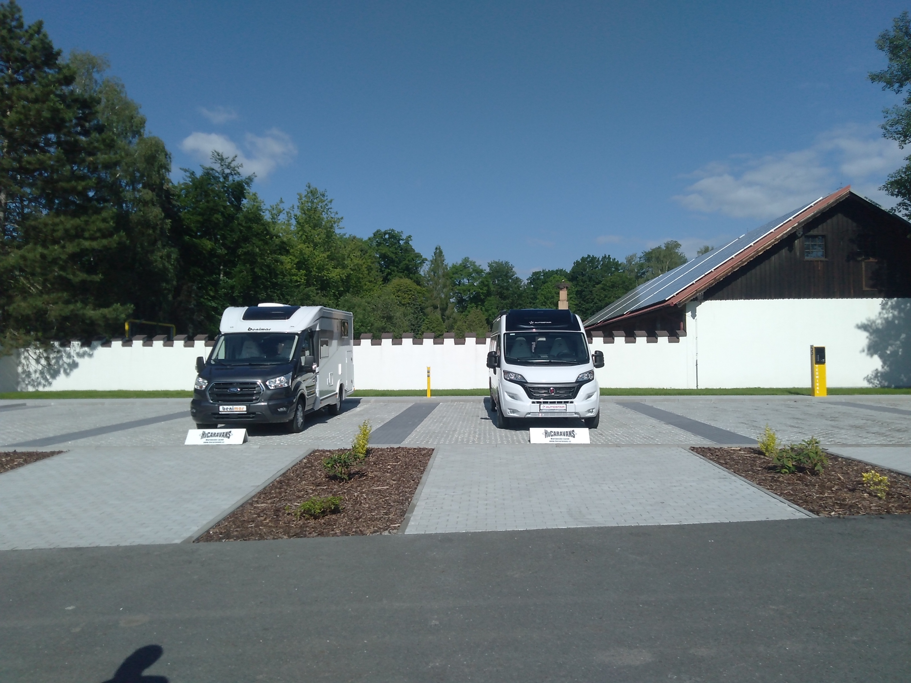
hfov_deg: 67.3
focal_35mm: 26
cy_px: 342
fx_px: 684
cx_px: 456
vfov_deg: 53.1
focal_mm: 3.46
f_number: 2.2
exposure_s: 1/2334
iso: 100
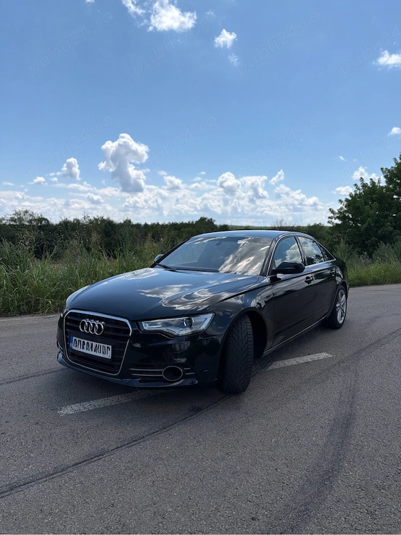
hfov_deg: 56.8
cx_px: 200
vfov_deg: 71.6
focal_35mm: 24
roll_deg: -2.6
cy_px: 268
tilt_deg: -4.9
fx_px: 371
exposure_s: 1/6711
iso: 80
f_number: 1.78
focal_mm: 6.76
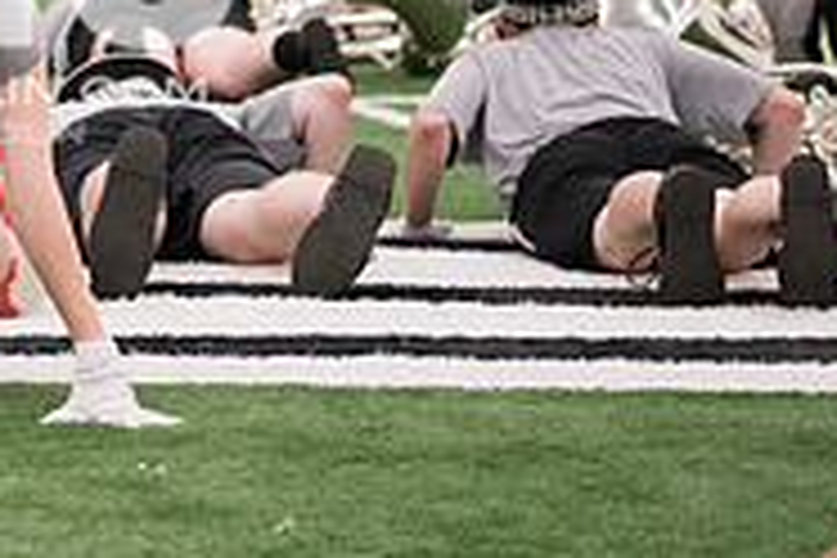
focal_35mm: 218
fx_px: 5068
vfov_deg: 6.3
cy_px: -70
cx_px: -104
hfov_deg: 9.3
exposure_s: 1/320
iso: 3200
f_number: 3.2
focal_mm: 70
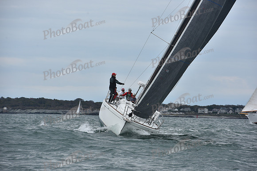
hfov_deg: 10.3
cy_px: 86
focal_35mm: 200
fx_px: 1428
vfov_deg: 6.9
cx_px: 128
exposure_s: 1/1000
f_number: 9
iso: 400
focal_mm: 200
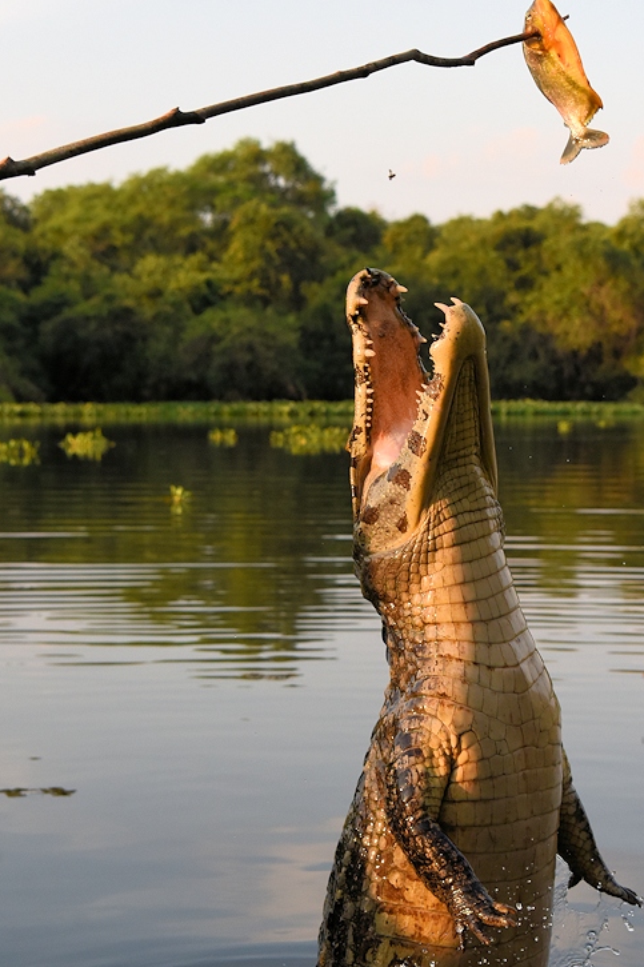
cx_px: 399
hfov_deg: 20.9
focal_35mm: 65
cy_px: 596
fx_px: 1745
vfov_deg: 30.9
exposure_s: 1/2000
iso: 1000
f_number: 7.1
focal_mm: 46
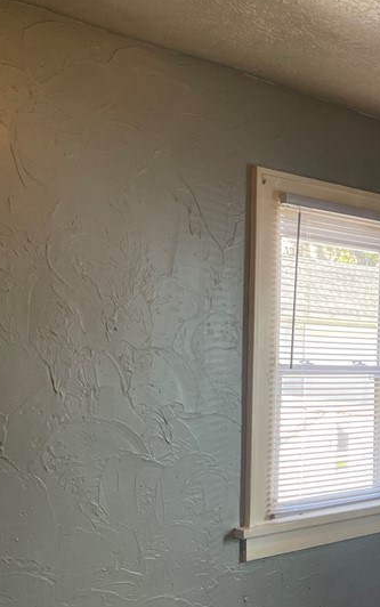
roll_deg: -2.9
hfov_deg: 22.4
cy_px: 378
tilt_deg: -1.6
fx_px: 844
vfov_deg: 39.3
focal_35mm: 51
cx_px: 511
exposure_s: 1/120
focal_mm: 5.1
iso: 80
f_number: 1.6
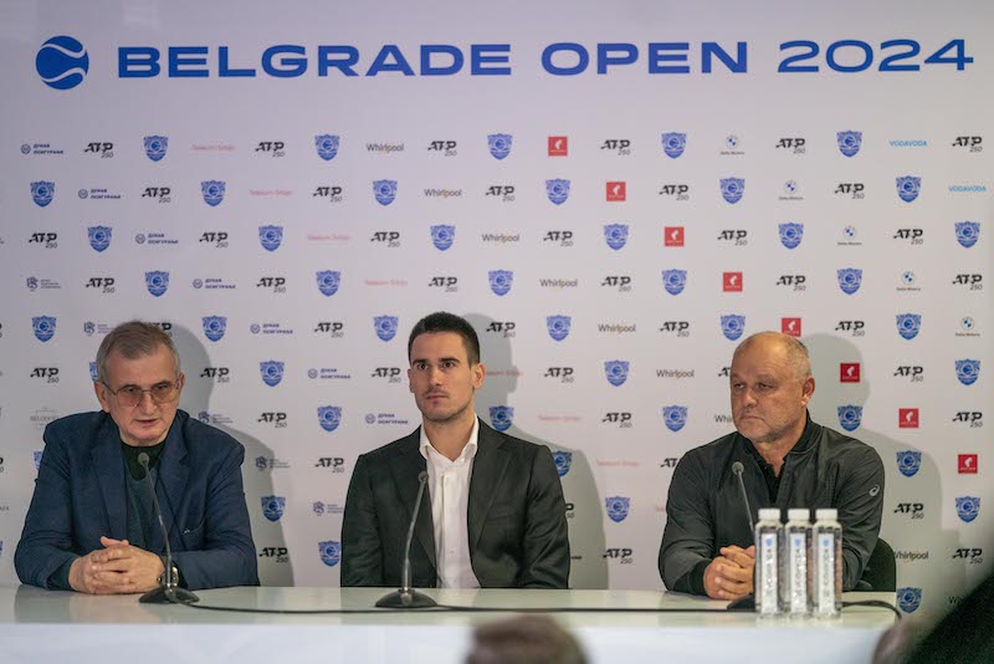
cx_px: 497
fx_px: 3729
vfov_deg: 10.2
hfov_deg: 15.2
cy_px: 332
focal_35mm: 135
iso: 1250
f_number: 1.8
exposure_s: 1/500
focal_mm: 135
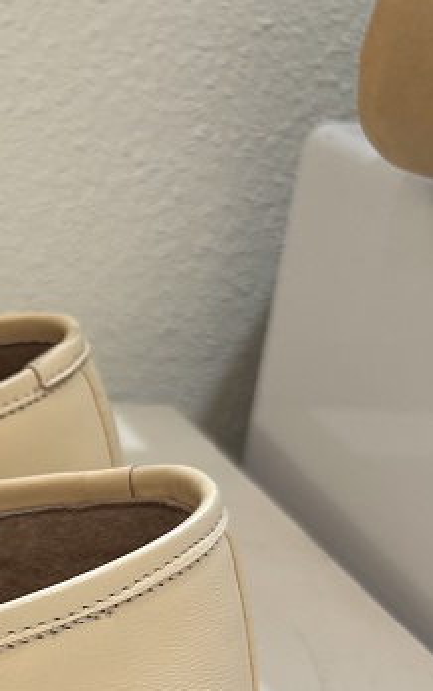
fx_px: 1791
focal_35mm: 95
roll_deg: -1.9
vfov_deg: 21.0
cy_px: 713
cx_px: -441
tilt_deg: -26.3
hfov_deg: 12.2
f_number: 1.6
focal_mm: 5.96
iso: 32
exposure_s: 1/131
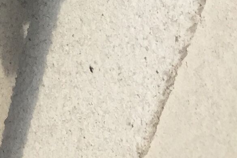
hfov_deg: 10.9
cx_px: -257
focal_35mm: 169
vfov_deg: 6.6
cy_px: -454
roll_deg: -1.3
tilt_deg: -35.3
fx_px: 1112
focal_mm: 4.15
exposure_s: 1/920
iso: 32
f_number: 2.2
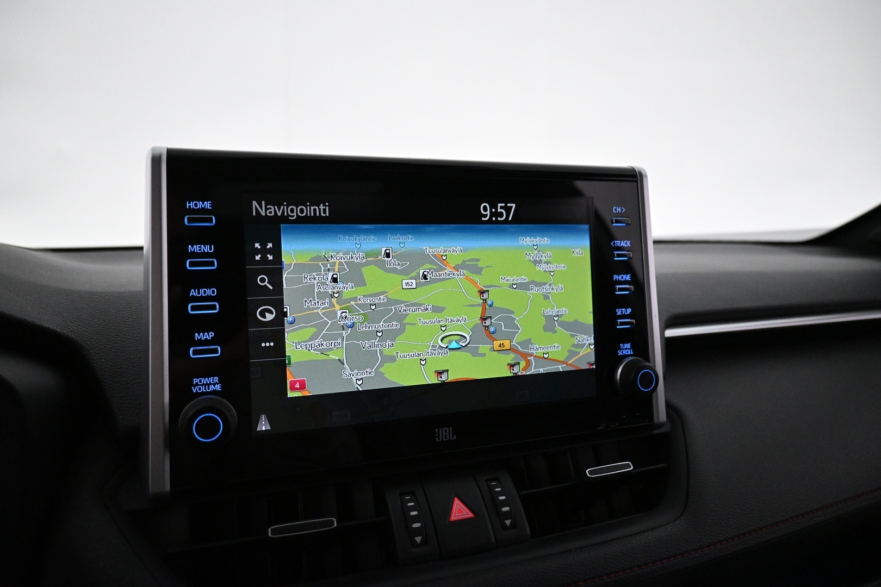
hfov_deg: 73.7
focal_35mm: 24
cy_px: 294
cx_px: 440
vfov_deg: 53.1
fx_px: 587
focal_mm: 16
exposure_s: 1/200
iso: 4000
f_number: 3.5
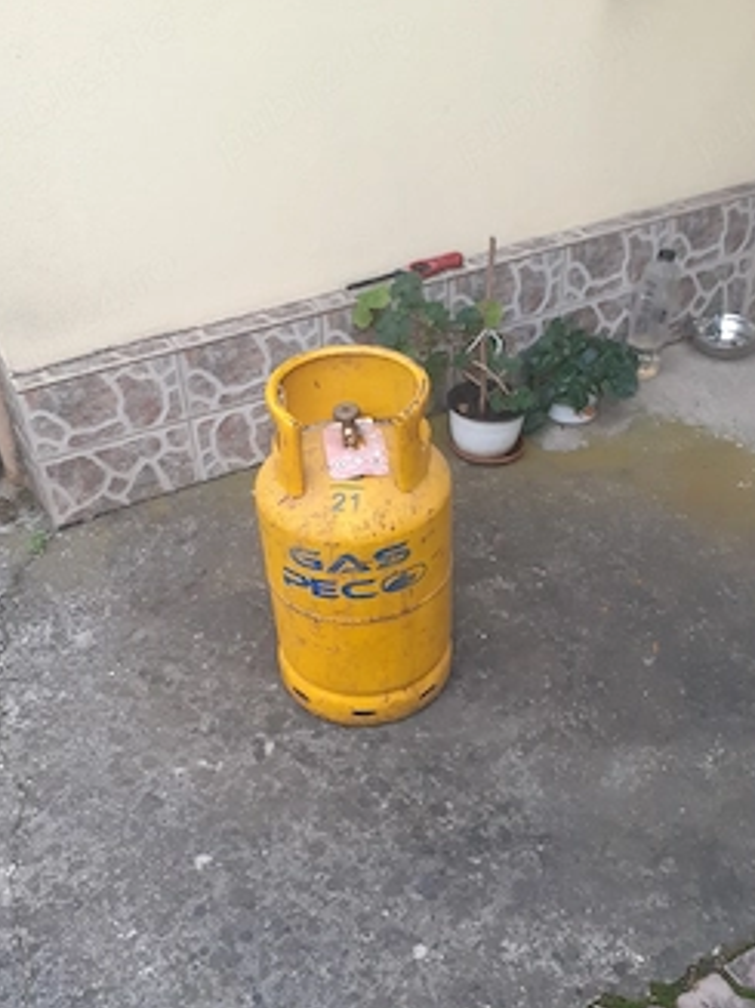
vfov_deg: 55.0
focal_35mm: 33
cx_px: 376
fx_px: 960
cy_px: 604
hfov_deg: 42.9
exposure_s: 1/50
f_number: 1.9
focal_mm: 3.6
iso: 100
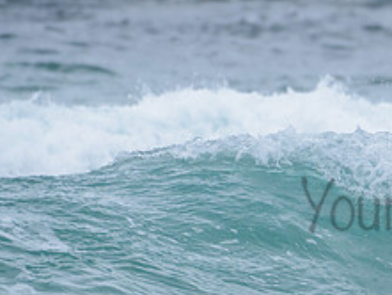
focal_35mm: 1547
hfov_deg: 1.3
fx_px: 17528
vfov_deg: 1.0
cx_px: 481
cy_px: 209
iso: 1250
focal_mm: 500
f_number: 5.6
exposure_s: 1/2000
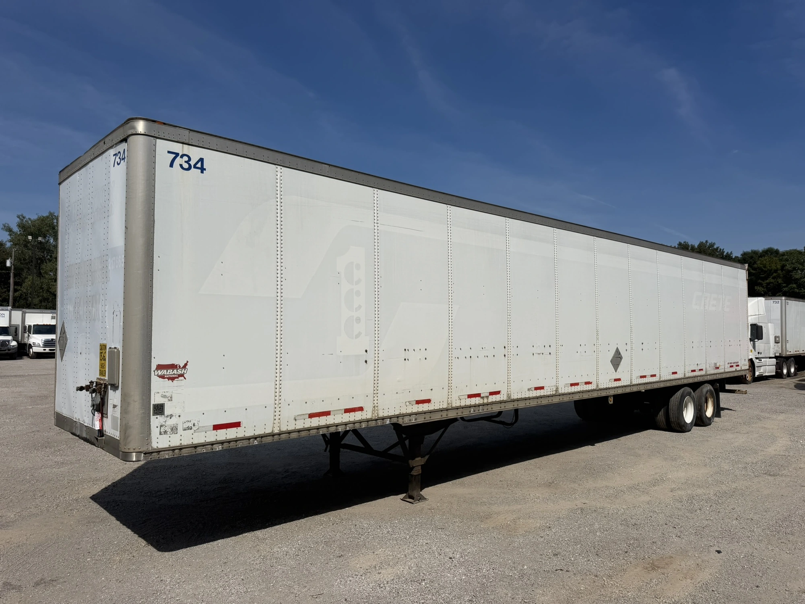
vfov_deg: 56.8
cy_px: 302
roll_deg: -0.5
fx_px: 558
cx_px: 402
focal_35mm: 24
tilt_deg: +2.1
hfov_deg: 71.6
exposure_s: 1/11905
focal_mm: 6.76
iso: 80
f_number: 1.78
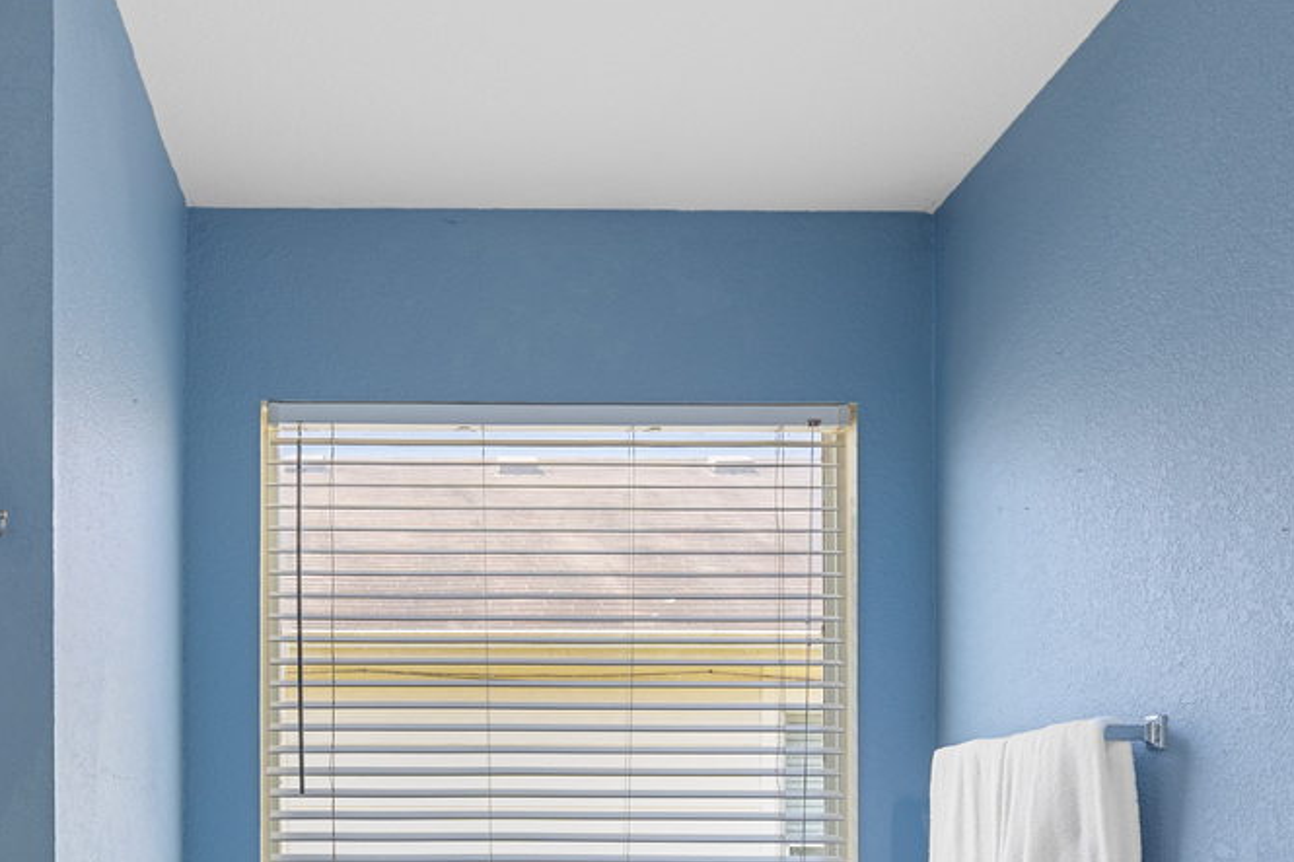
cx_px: 389
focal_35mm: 39
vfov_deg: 32.0
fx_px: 1401
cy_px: 829
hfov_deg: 48.4
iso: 320
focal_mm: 16
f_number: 7.1
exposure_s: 1/10
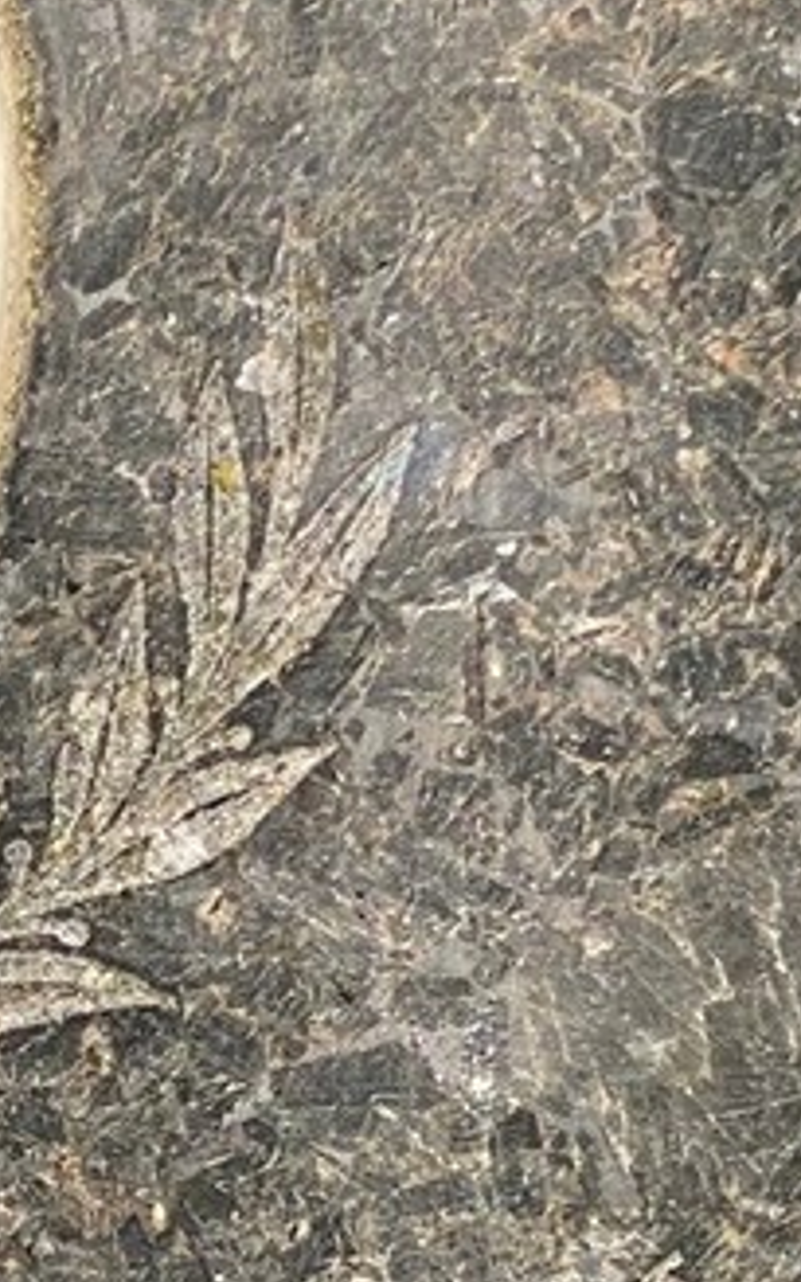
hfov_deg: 5.3
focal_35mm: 242
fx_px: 8453
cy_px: 1806
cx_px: -965
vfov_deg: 8.5
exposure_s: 1/413
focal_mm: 6
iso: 20
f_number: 2
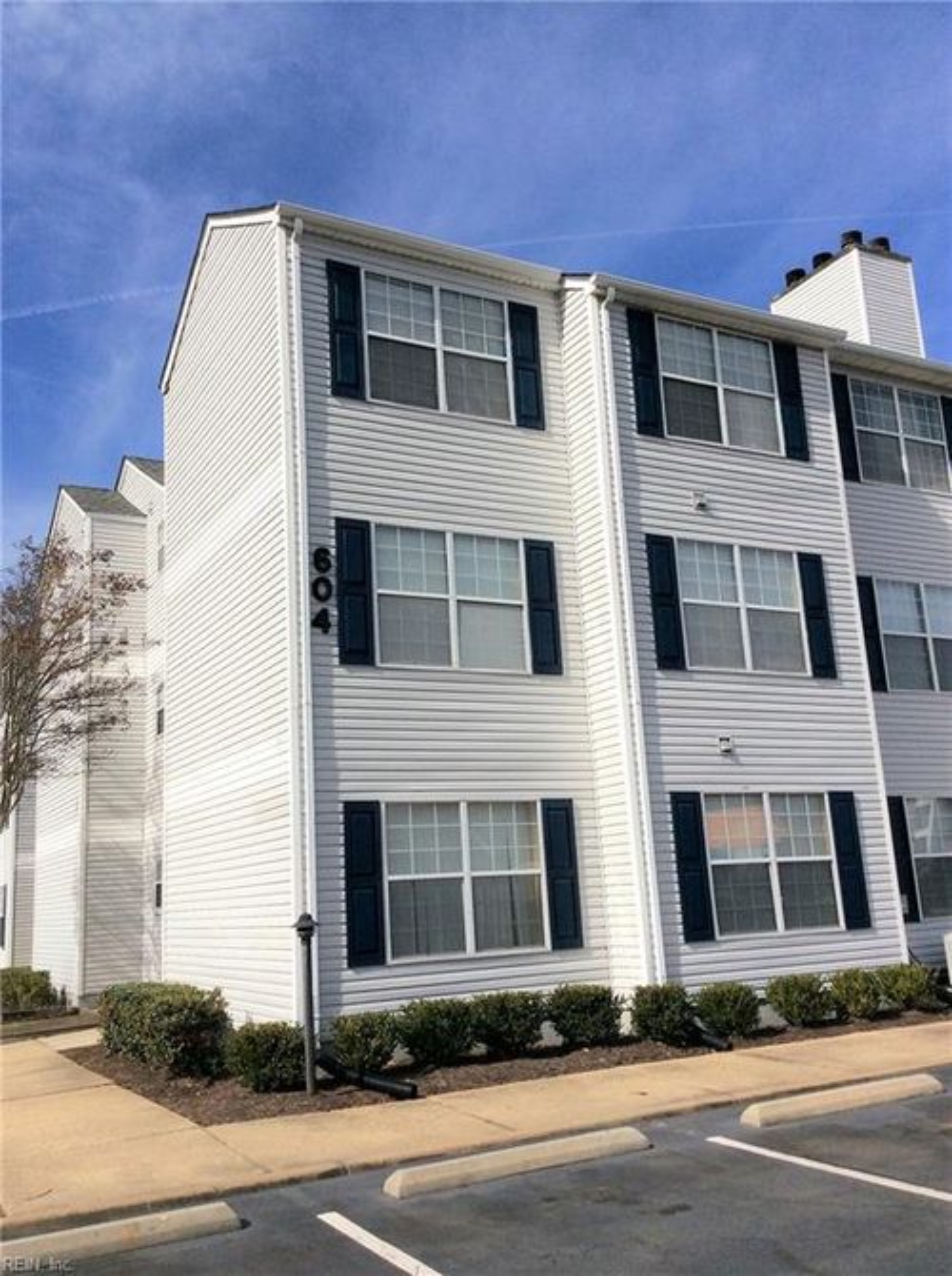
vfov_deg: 56.9
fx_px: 1177
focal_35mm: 32
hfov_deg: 44.0
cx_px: 476
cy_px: 638
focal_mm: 3.3
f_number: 2.4
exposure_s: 1/3584
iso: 32
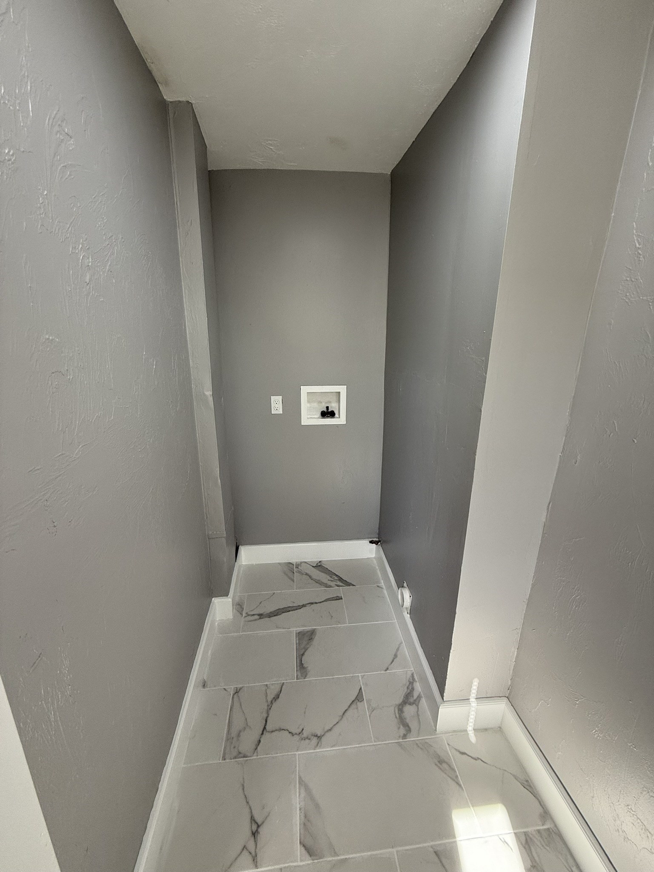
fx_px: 353
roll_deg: +0.5
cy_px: 436
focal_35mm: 14
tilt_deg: -12.3
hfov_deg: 85.7
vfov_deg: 102.1
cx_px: 327
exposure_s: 1/99
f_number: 2.2
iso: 80
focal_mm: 2.22
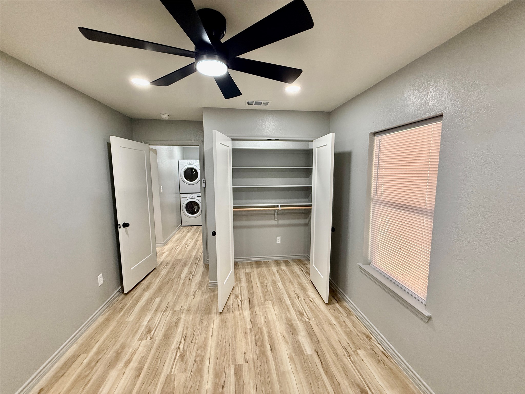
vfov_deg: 85.7
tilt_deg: -6.5
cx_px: 262
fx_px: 212
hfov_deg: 102.1
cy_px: 197
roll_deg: -0.1
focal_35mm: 14
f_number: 2.2
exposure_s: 1/120
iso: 320
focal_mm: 2.22
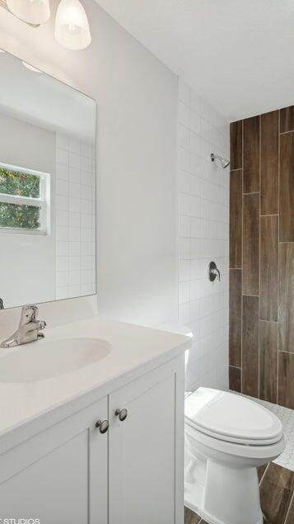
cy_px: 263
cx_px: 149
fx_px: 263
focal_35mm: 19
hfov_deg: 58.3
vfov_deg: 89.6
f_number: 9
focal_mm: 12
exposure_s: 1/25
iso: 200
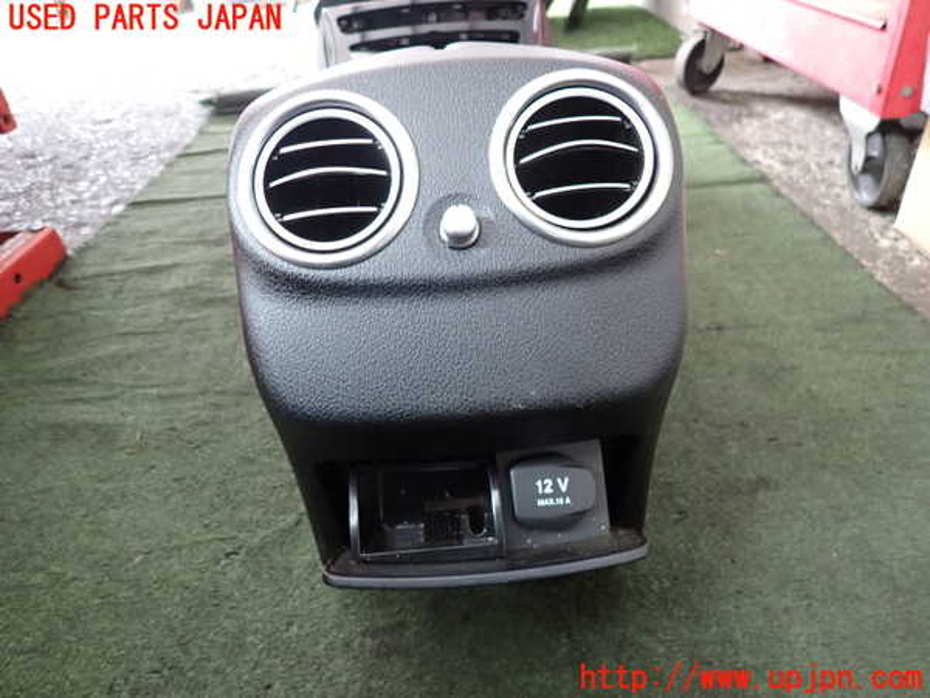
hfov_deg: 69.4
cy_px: 349
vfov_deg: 54.9
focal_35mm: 25
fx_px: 672
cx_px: 465
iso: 320
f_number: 2
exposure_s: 1/30
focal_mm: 4.5
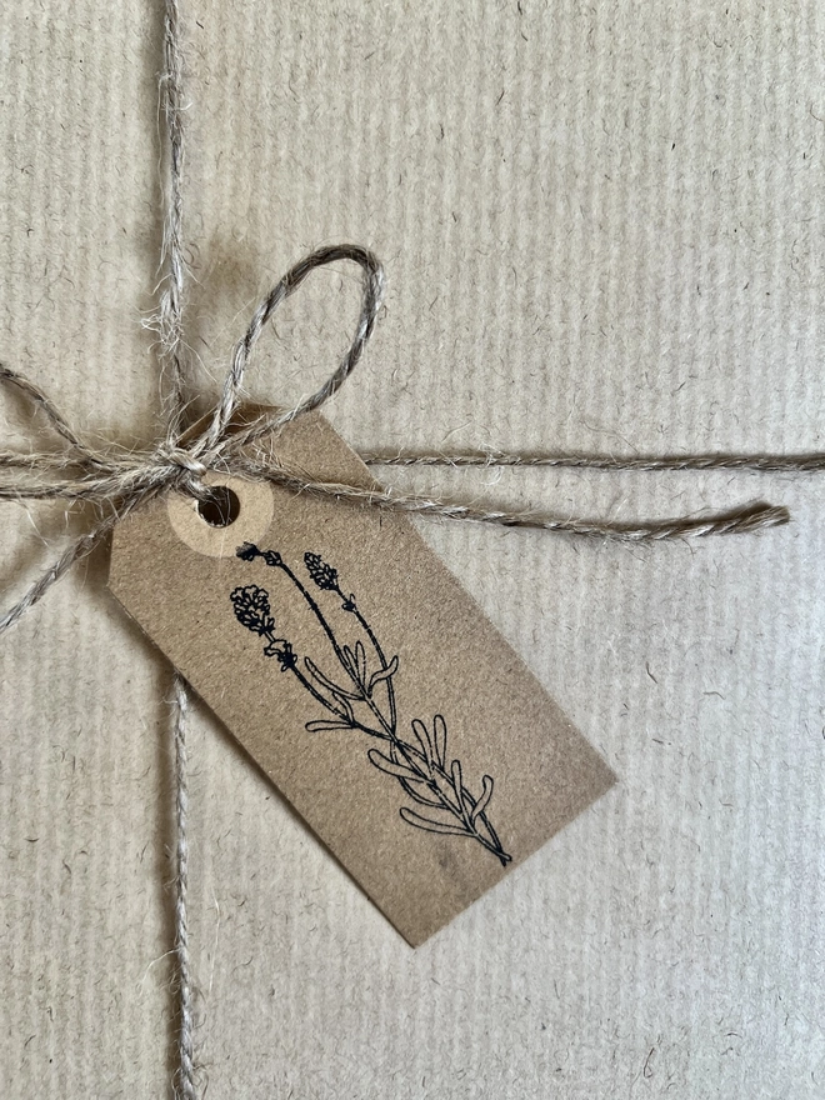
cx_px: 412
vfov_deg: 67.3
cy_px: 550
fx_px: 826
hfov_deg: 53.1
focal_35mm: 26
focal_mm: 5.7
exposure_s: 1/108
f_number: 1.5
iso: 125
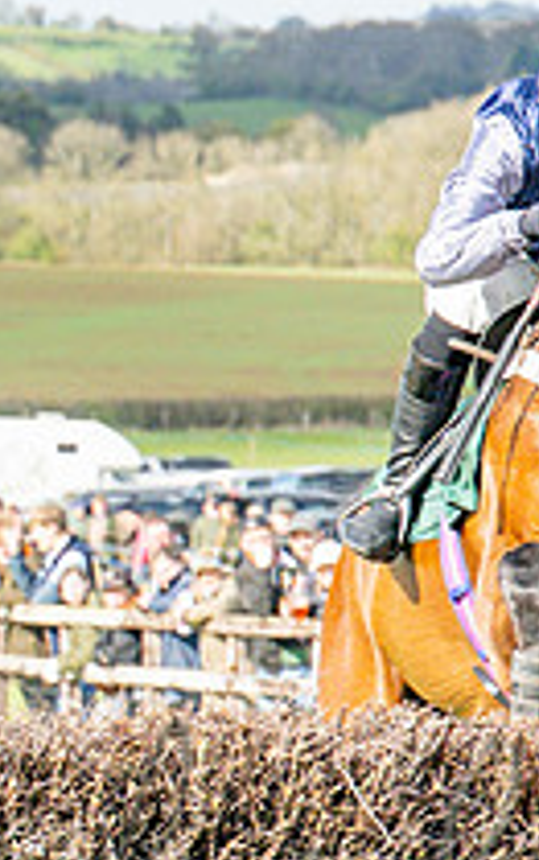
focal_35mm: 445
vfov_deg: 4.7
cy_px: 636
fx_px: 10437
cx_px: 1625
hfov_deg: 2.9
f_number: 4.5
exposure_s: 1/1600
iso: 250
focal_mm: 70
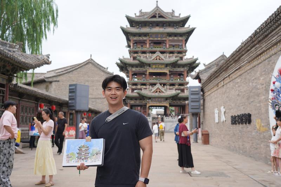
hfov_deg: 50.7
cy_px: 94
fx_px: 297
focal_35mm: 38
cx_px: 140
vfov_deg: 35.0
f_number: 4
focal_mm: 38
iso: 100
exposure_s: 1/250
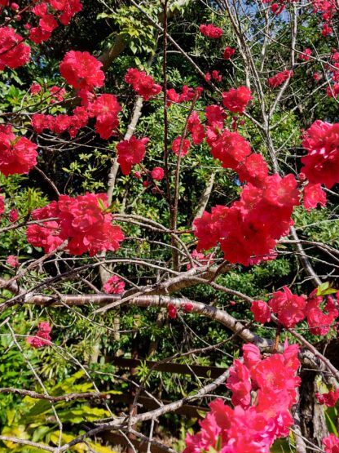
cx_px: 231
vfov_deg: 51.3
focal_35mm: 36
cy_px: 209
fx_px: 470
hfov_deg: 39.1
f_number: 1.8
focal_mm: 5.23
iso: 25
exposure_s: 1/514
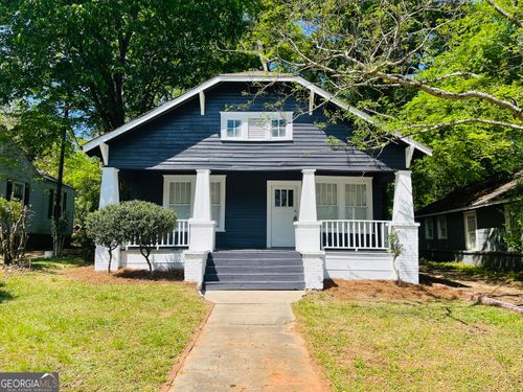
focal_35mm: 26
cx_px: 262
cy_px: 196
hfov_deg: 67.3
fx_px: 393
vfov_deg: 53.1
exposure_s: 1/2755
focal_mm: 5.1
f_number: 1.6
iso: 50
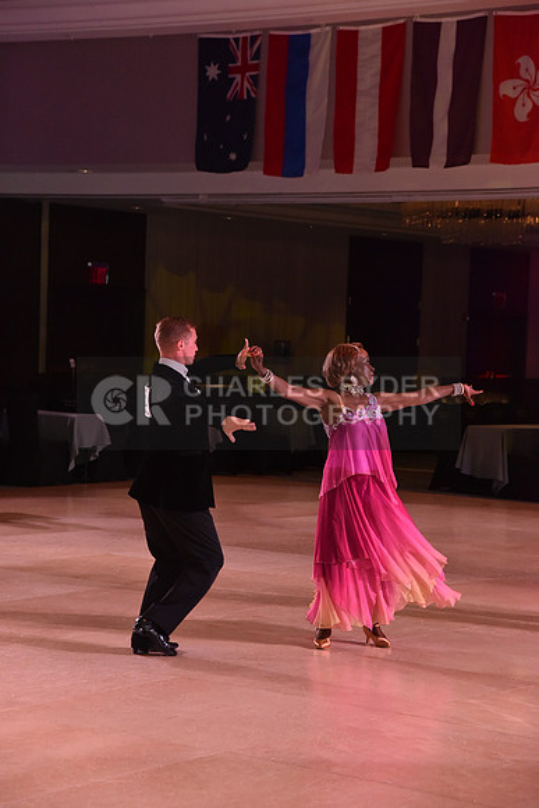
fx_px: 2132
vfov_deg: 21.5
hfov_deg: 14.4
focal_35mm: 95
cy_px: 404
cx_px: 270
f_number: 6.3
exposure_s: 1/320
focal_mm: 95
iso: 2500
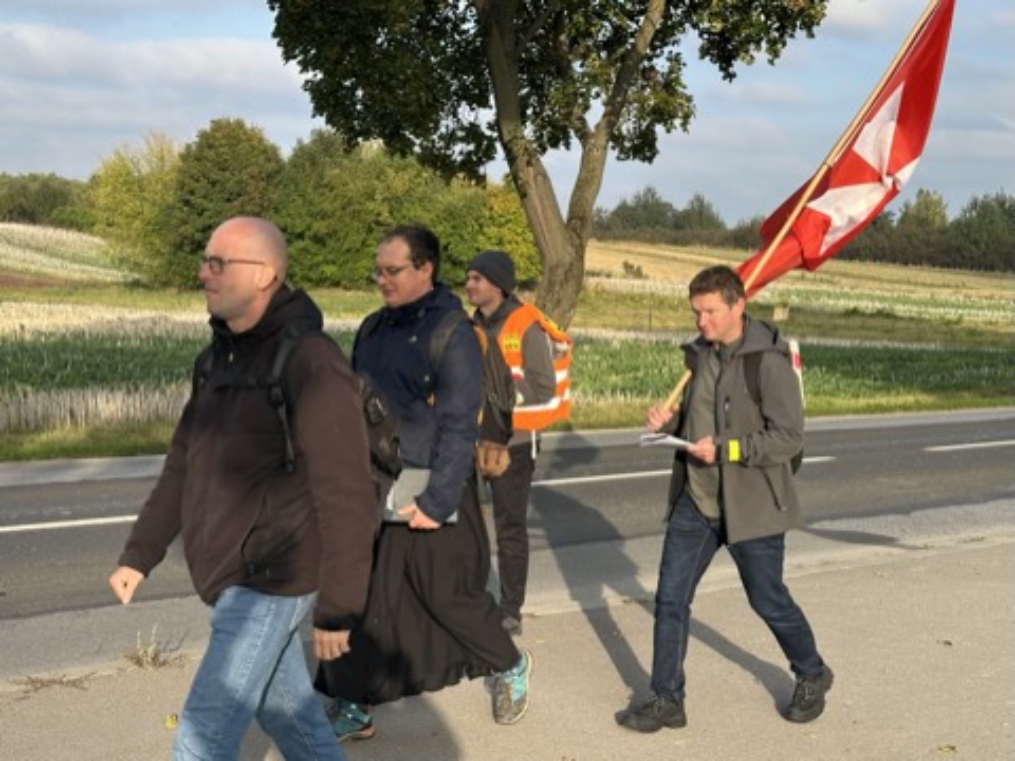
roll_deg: -0.6
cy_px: 380
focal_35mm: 48
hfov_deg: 39.7
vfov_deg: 30.3
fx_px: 1407
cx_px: 508
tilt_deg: -6.2
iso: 64
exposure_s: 1/1323
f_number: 1.78
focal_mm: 6.86
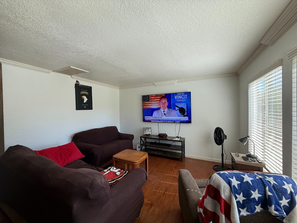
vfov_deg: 85.7
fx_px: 120
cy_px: 112
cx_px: 148
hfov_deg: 102.1
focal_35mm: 14
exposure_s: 1/120
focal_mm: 2.22
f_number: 2.2
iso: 64
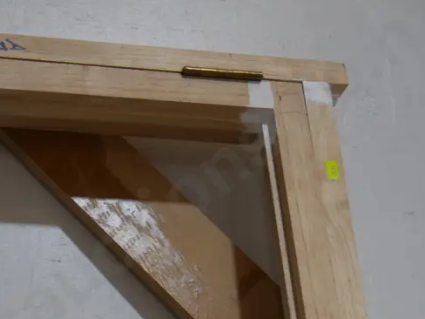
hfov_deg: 18.5
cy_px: 275
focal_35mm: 105
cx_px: 84
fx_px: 1289
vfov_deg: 14.0
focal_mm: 25
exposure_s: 1/60
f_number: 5.3
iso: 500
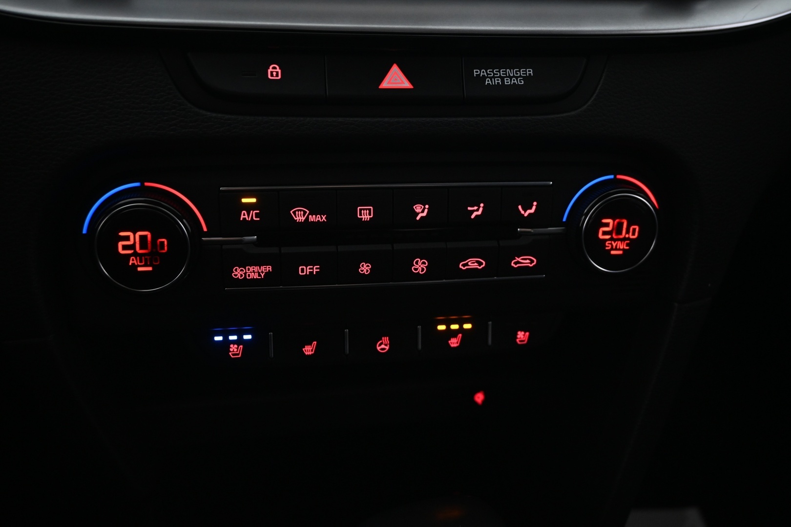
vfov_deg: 39.1
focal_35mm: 34
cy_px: 264
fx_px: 742
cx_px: 396
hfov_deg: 56.1
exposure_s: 1/15
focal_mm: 22.5
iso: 1600
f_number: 4
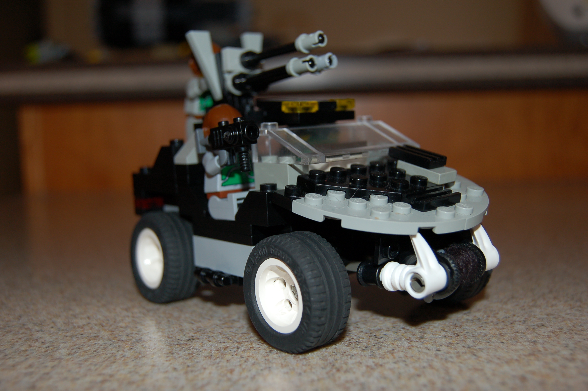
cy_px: 196
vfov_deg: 29.8
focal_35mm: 45
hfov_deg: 43.6
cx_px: 294
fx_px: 734
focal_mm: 30
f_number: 4.2
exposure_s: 1/60
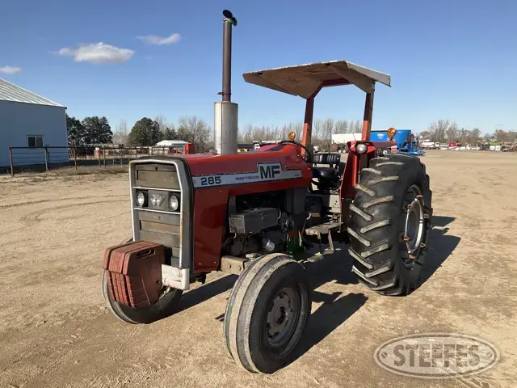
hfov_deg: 61.7
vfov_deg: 48.2
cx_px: 258
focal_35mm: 29
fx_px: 433
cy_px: 194
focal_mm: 3
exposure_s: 1/2058
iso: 25
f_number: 1.8
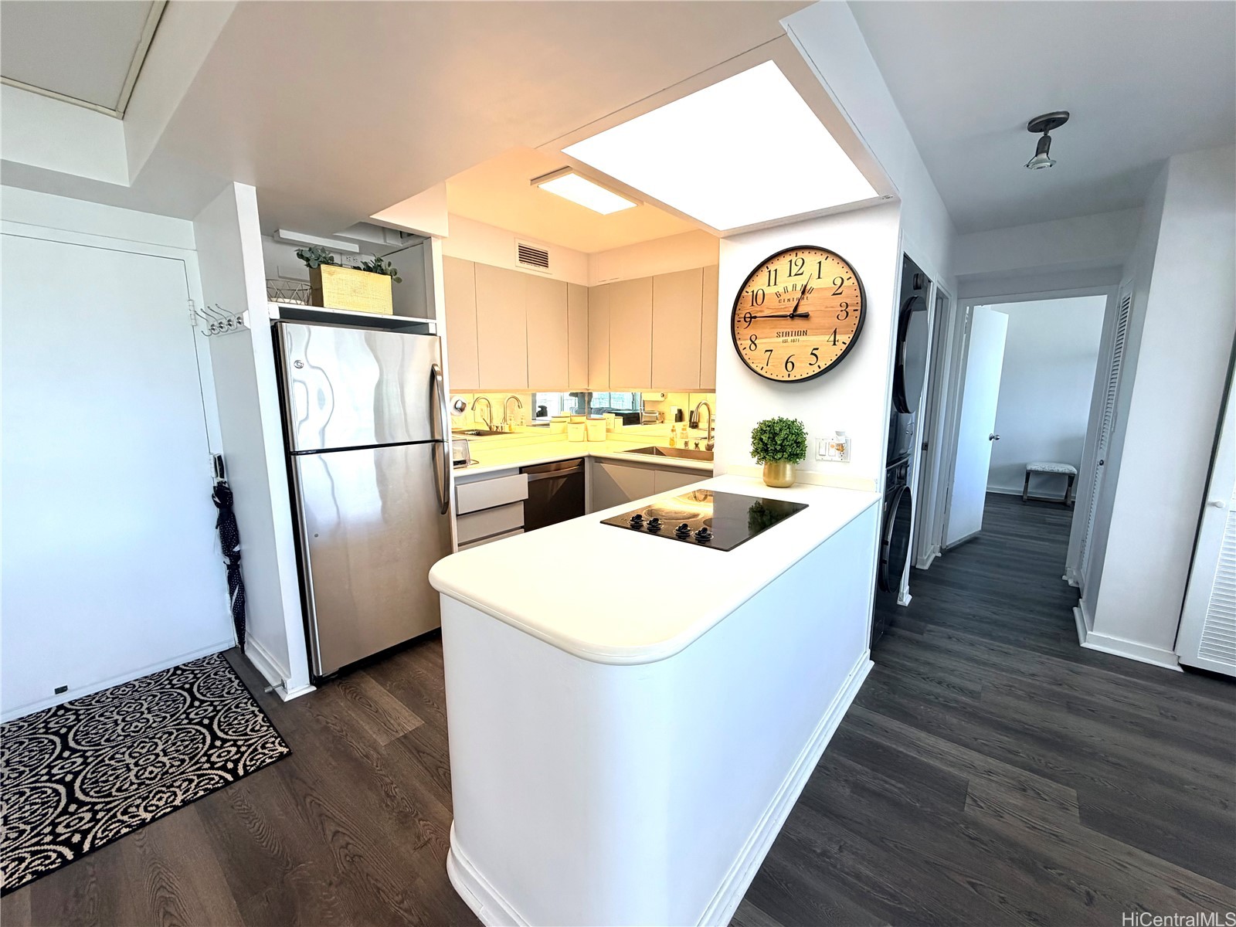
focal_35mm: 14
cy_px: 464
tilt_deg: -9.4
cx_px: 618
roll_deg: +0.5
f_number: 2.2
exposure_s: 1/120
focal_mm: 2.22
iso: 80
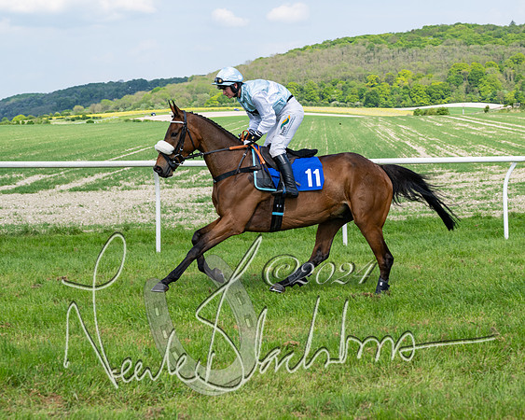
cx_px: 262
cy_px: 210
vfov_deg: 19.4
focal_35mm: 79
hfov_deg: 24.2
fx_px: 1225
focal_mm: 70
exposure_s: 1/1000
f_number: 5.6
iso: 200
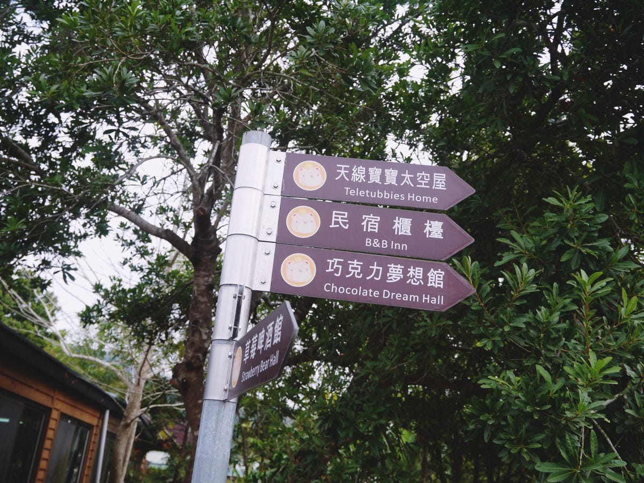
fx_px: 633
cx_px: 322
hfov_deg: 54.0
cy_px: 242
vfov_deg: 41.8
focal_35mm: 34
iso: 160
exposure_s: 1/160
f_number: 4.1
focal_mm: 17
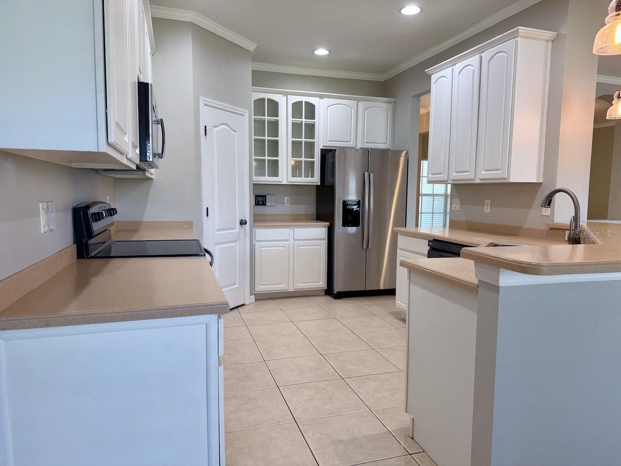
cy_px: 233
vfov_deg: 56.8
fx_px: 431
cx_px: 310
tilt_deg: -5.4
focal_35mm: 24
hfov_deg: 71.6
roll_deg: -0.6
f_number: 1.78
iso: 160
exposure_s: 1/120
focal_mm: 6.76
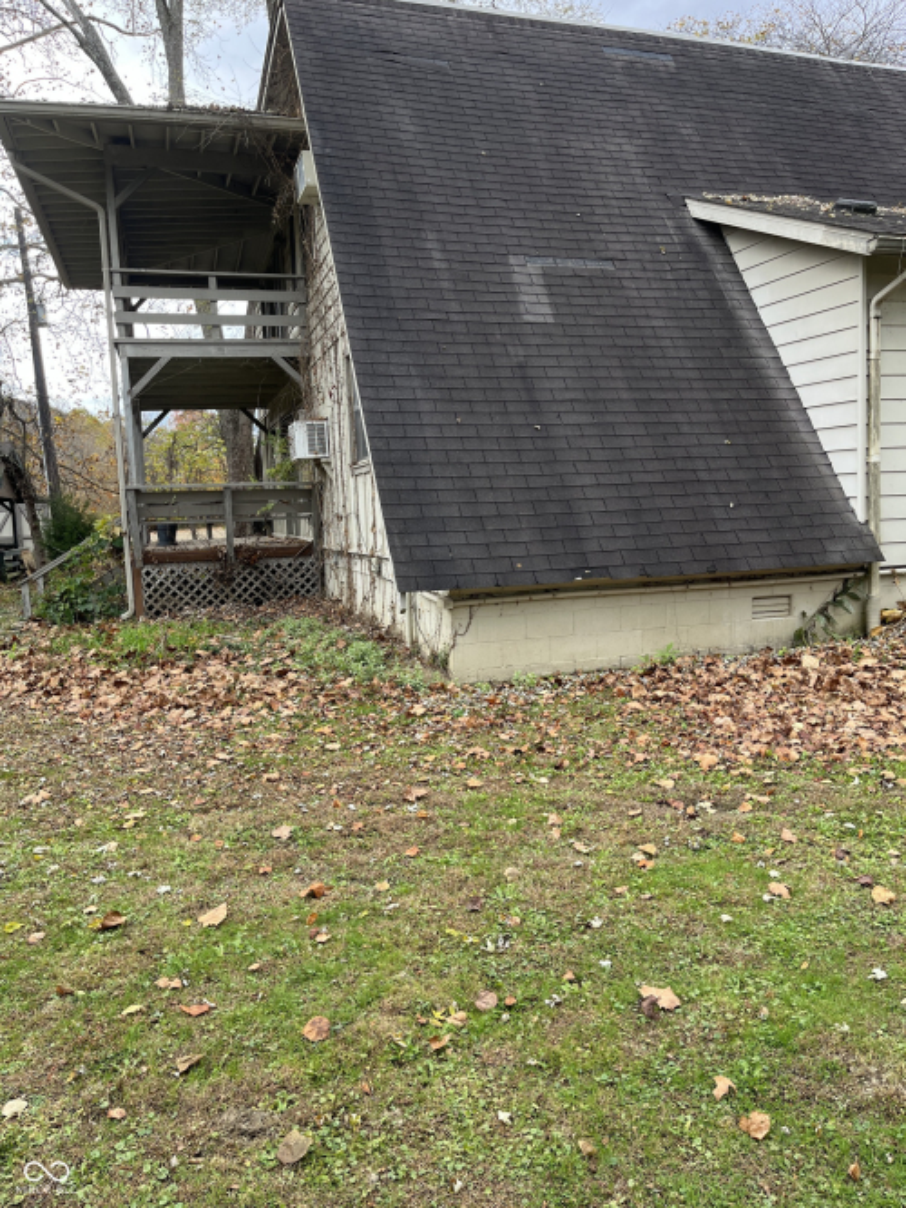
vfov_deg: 67.3
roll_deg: +2.9
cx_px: 453
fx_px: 908
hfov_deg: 53.0
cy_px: 604
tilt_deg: -6.3
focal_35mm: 26
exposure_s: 1/390
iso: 50
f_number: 1.6
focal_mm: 5.1
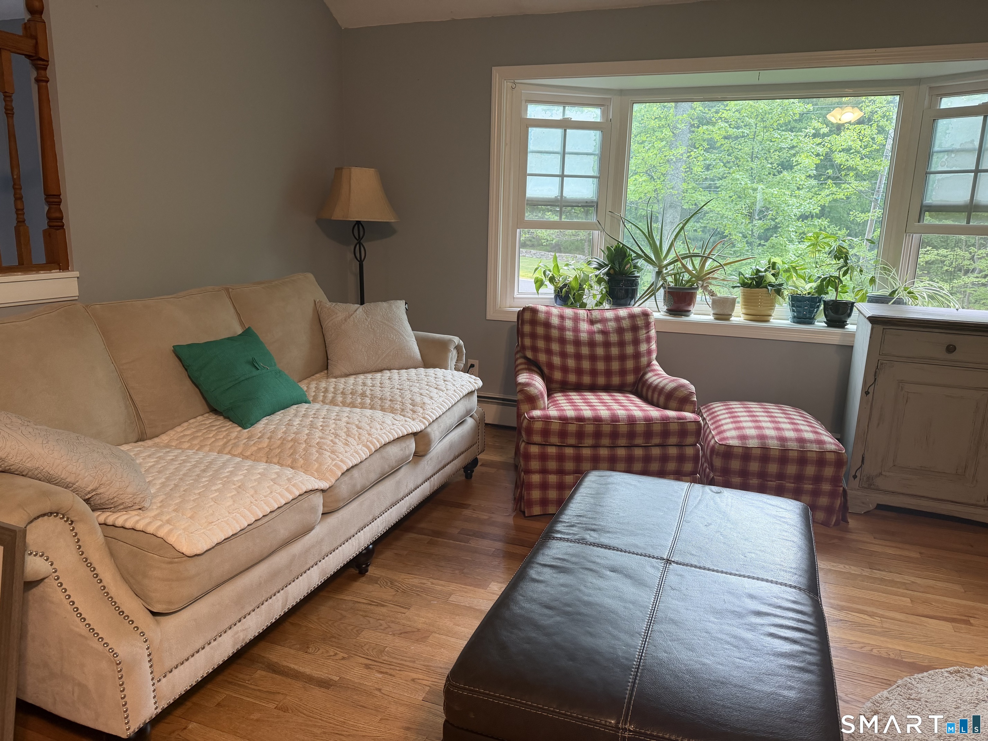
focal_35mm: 24
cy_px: 370
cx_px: 494
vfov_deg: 56.8
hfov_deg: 71.6
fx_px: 685
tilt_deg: -11.4
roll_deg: -1.4
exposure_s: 1/60
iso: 200
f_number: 1.78
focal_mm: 6.76
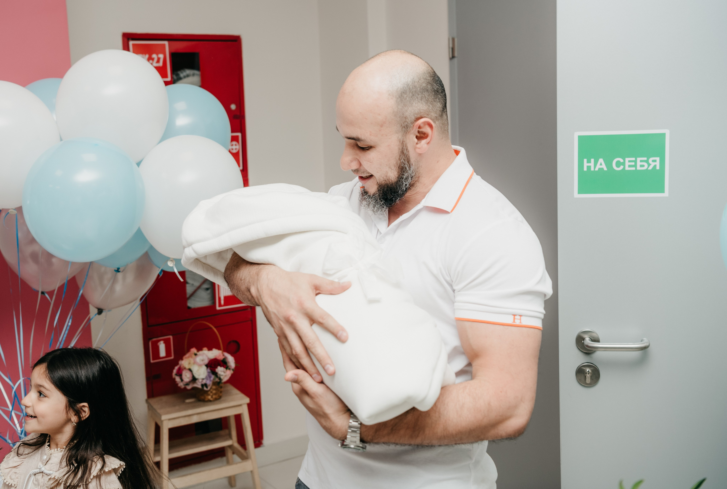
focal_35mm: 42
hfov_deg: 46.0
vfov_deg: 31.9
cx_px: 329
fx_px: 854
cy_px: 224
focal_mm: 38
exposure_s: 1/160
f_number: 4
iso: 200
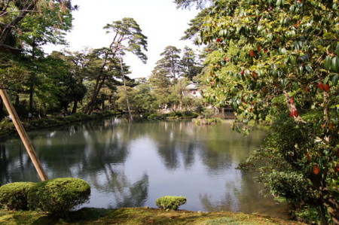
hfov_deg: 67.4
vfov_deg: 47.8
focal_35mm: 27
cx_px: 170
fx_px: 254
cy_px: 112
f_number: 7.1
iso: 200
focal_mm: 18
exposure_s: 1/200
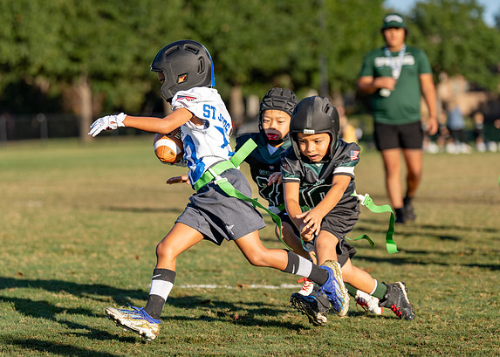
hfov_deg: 14.9
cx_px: 206
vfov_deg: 10.6
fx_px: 1917
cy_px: 166
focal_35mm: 135
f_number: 2.8
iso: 100
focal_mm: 106
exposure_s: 1/1600
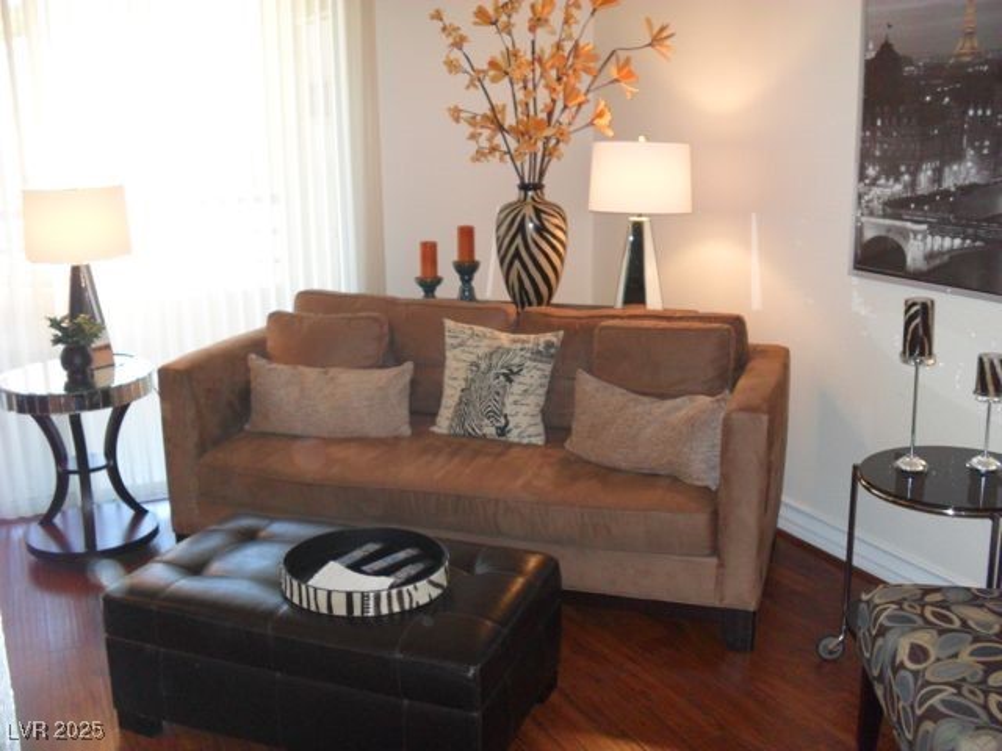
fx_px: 1013
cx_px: 501
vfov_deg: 40.7
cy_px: 376
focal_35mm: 35
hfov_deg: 52.6
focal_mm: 6.3
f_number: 3
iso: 200
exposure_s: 1/45
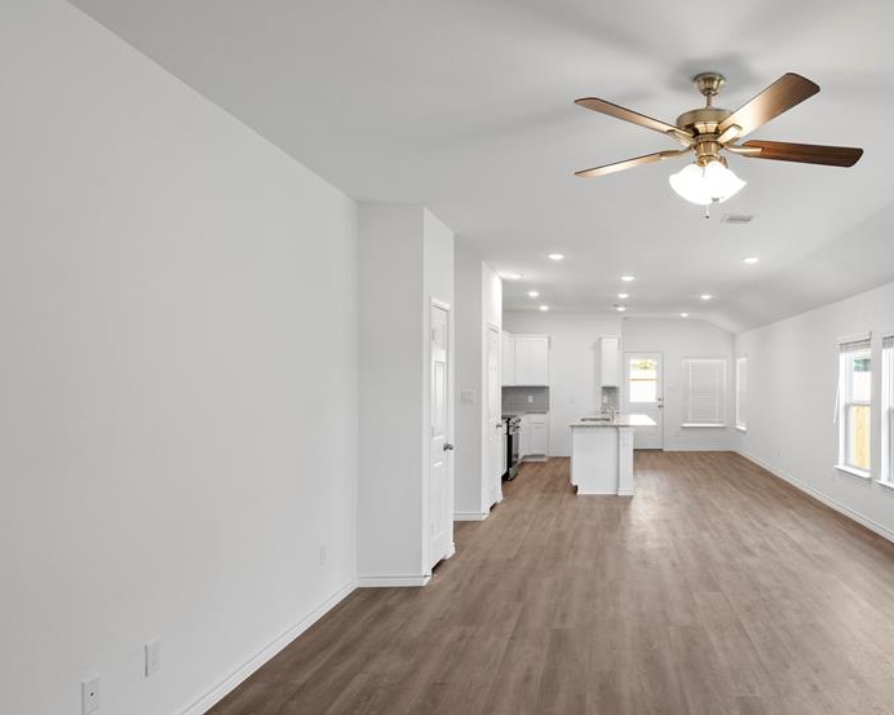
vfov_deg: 56.4
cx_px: 647
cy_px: 422
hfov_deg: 64.9
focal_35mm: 25
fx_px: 661
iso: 100
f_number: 8
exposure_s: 1/4
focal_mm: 18
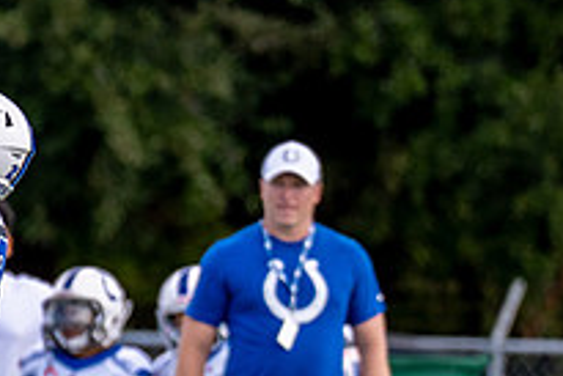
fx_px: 17480
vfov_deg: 1.2
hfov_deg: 1.8
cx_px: 50
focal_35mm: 1117
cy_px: 388
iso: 320
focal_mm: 200
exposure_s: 1/2500
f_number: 2.8
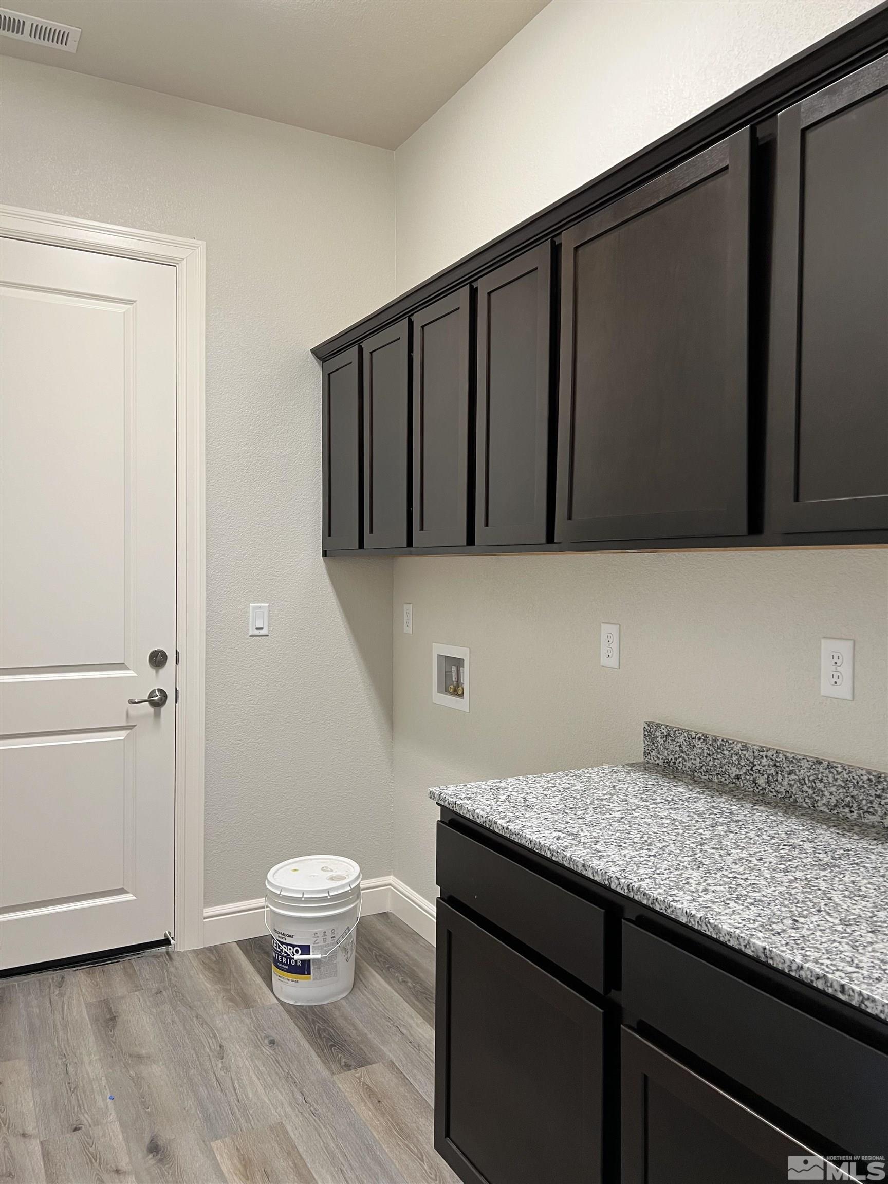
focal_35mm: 26
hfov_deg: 53.1
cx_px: 444
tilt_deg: -0.5
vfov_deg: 67.3
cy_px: 592
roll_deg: -0.8
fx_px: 889
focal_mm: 5.7
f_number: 1.5
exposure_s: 1/60
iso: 80
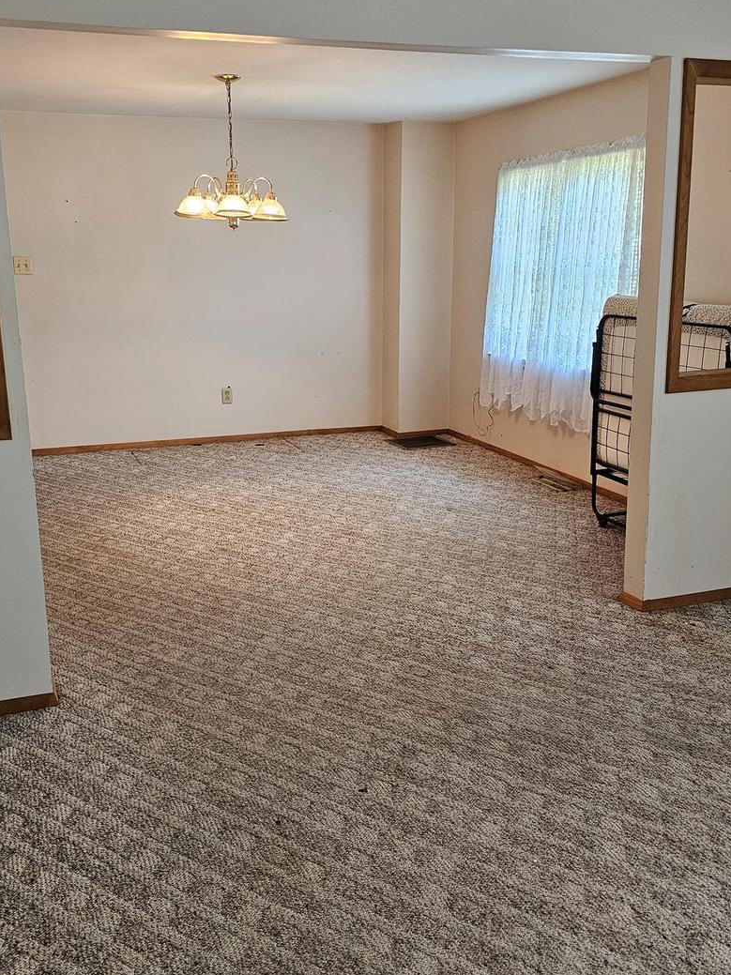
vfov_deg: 54.0
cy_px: 470
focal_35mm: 34
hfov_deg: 41.7
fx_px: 958
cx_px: 314
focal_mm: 6.3
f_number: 1.7
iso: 400
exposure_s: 1/120
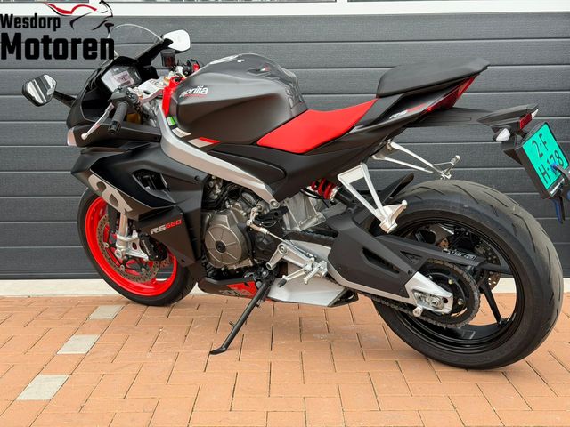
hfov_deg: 39.7
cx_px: 285
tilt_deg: -6.8
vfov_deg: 30.3
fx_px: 790
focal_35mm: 48
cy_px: 214
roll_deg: +1.3
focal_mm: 6.76
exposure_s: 1/478
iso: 80
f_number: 1.78
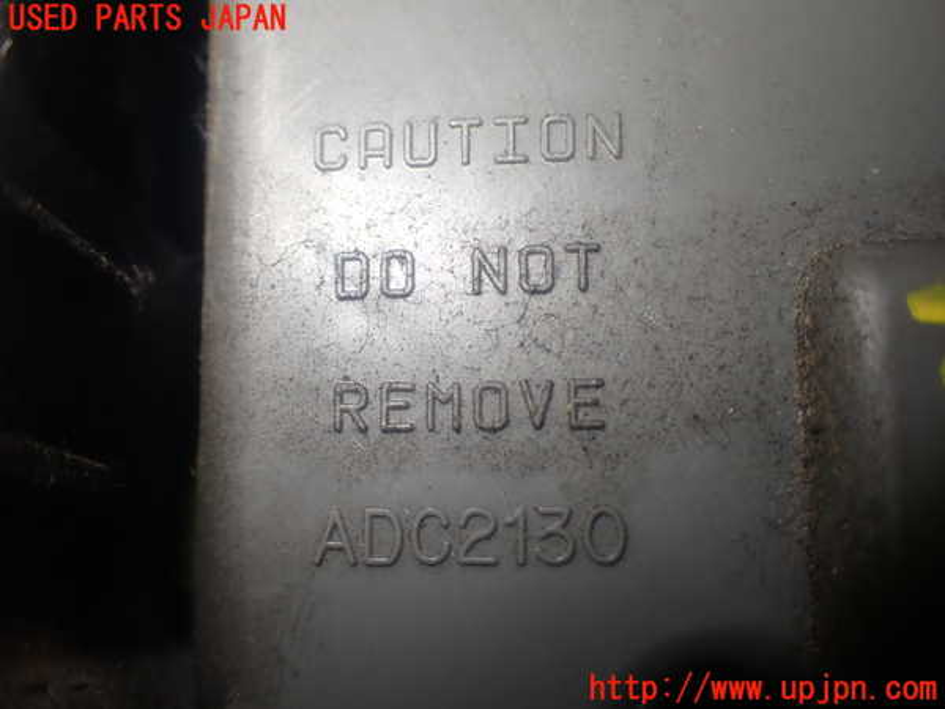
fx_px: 983
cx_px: 472
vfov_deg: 39.7
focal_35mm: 36
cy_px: 354
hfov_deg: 51.4
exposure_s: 1/80
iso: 160
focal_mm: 6.37
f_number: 2.5
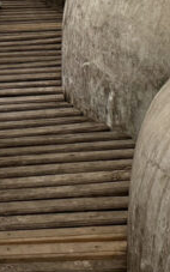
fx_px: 852
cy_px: -157
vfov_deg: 16.3
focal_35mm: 115
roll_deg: -0.9
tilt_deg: -5.1
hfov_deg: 11.3
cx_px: 17
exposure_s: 1/74
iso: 200
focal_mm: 6.76
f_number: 1.78
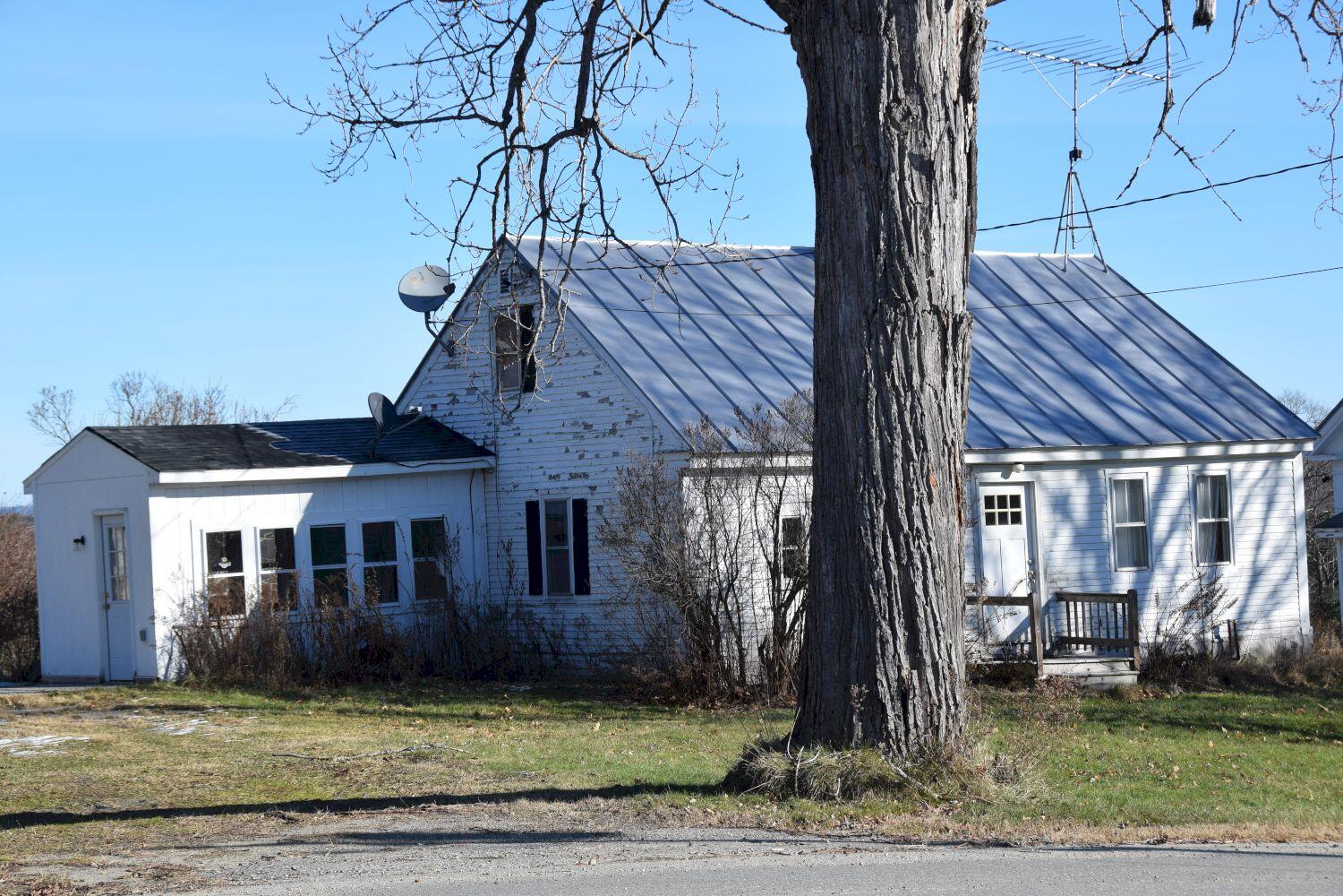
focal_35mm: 82
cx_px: 672
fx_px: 3077
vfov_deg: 16.6
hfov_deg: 24.6
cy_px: 448
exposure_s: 1/400
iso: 200
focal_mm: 55
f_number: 10
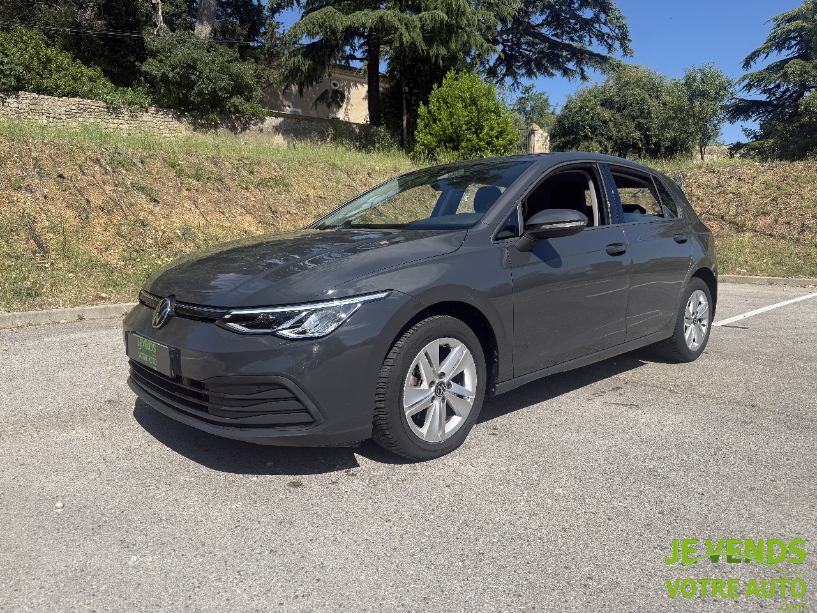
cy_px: 306
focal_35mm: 24
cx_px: 408
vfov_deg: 56.8
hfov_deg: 71.6
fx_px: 566
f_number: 1.78
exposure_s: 1/3425
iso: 80
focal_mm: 6.76
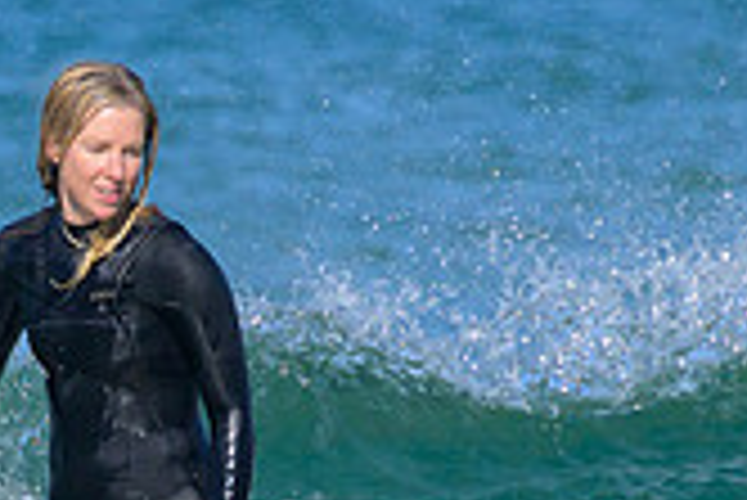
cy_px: 735
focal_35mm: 2682
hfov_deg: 0.8
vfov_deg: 0.5
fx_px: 55699
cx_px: 42
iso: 500
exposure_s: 1/2000
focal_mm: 560
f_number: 8
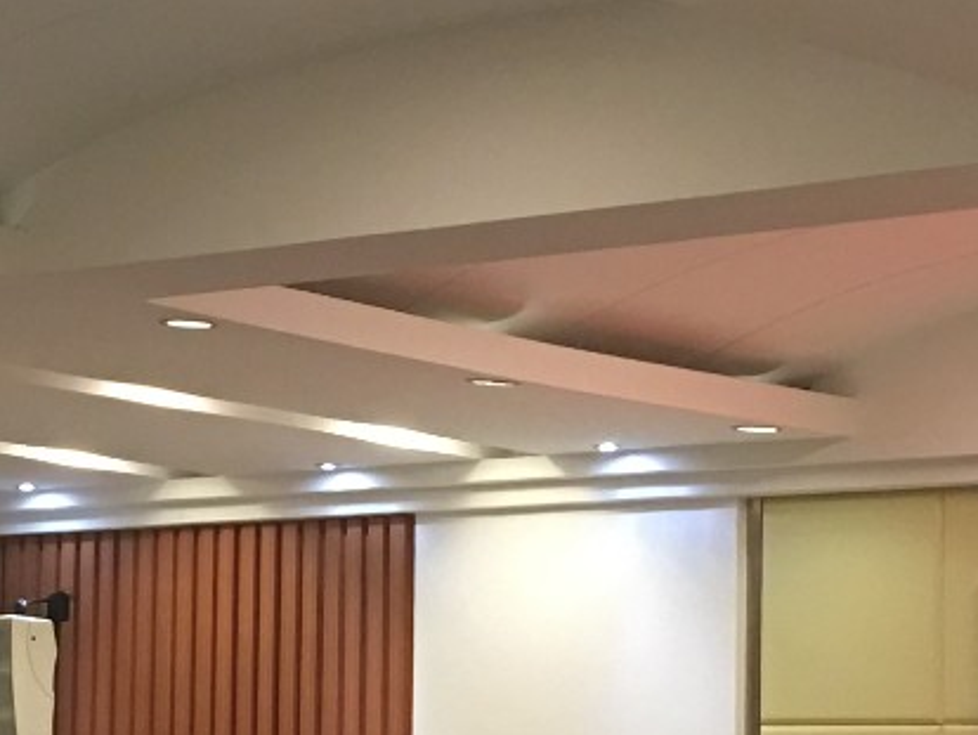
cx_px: 92
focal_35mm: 140
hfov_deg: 14.0
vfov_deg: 10.6
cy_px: 364
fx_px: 3958
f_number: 2.2
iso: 100
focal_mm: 4.15
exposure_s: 1/17
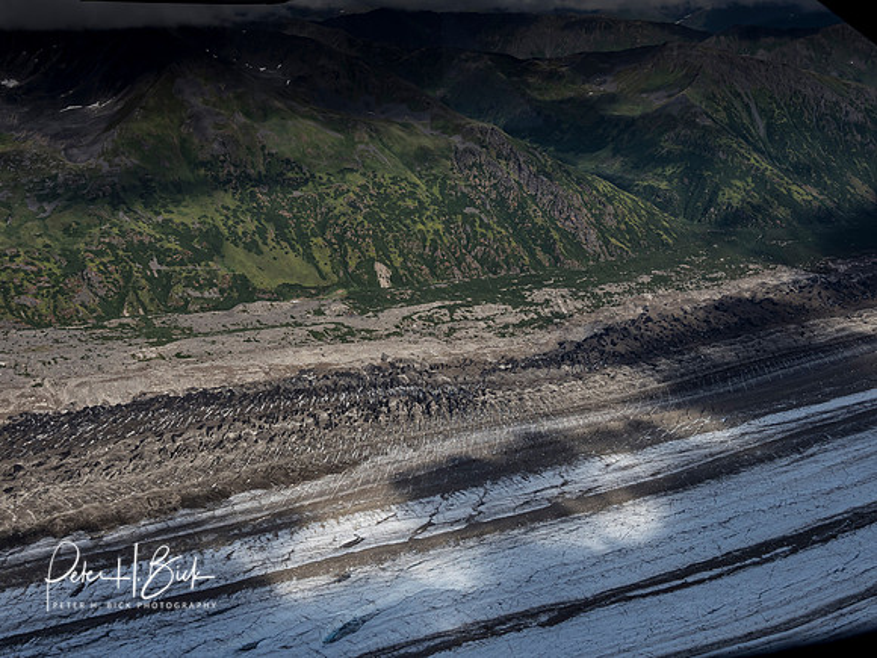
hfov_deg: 39.7
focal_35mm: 48
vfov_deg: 30.3
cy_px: 329
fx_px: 1216
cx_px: 438
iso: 400
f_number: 7.1
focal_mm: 24
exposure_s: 1/1000
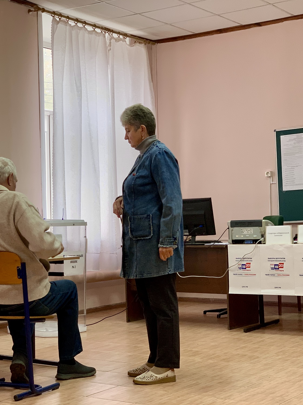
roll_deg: +1.3
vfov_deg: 27.8
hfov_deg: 21.0
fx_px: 817
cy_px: 203
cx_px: 112
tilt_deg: +1.1
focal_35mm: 70
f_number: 2.4
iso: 100
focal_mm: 6
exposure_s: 1/100
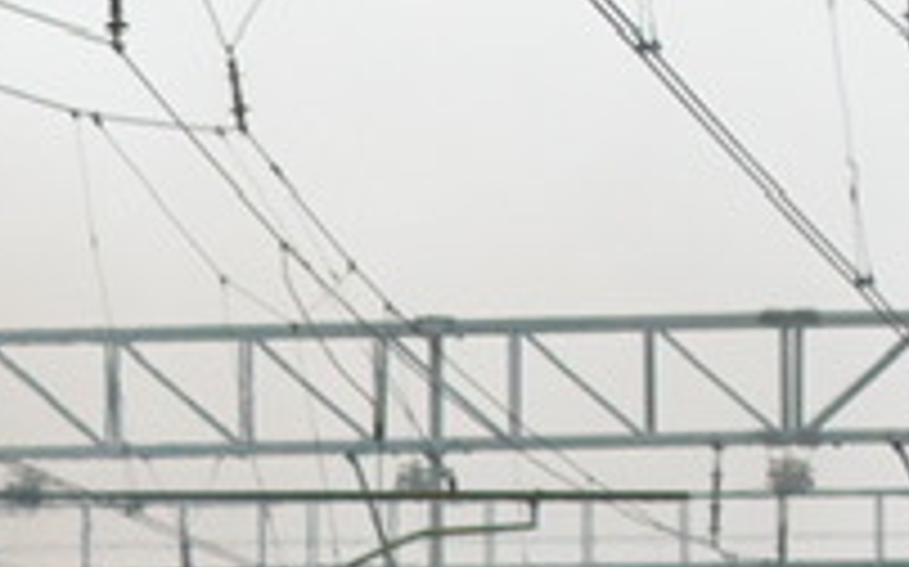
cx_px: -1040
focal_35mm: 532
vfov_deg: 2.5
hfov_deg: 3.9
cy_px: 1163
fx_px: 13178
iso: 800
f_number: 6.3
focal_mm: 55
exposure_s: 1/500
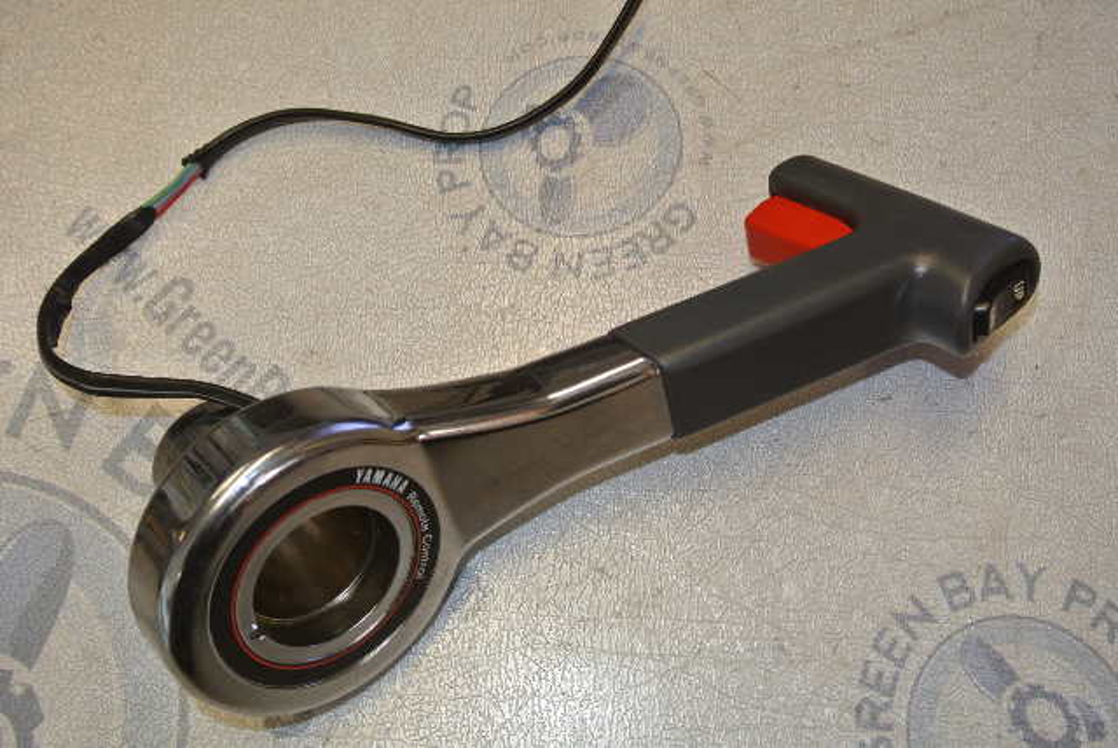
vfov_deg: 36.0
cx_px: 559
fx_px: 1150
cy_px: 374
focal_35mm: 37
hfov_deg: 51.8
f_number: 4.5
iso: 200
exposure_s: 1/60
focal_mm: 14
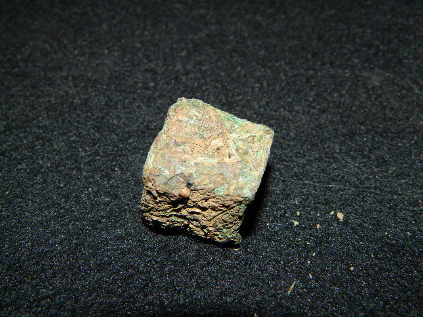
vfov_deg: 30.9
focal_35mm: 47
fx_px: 574
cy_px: 158
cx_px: 212
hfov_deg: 40.4
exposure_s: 1/50
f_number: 10.2
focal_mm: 8.4
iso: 200
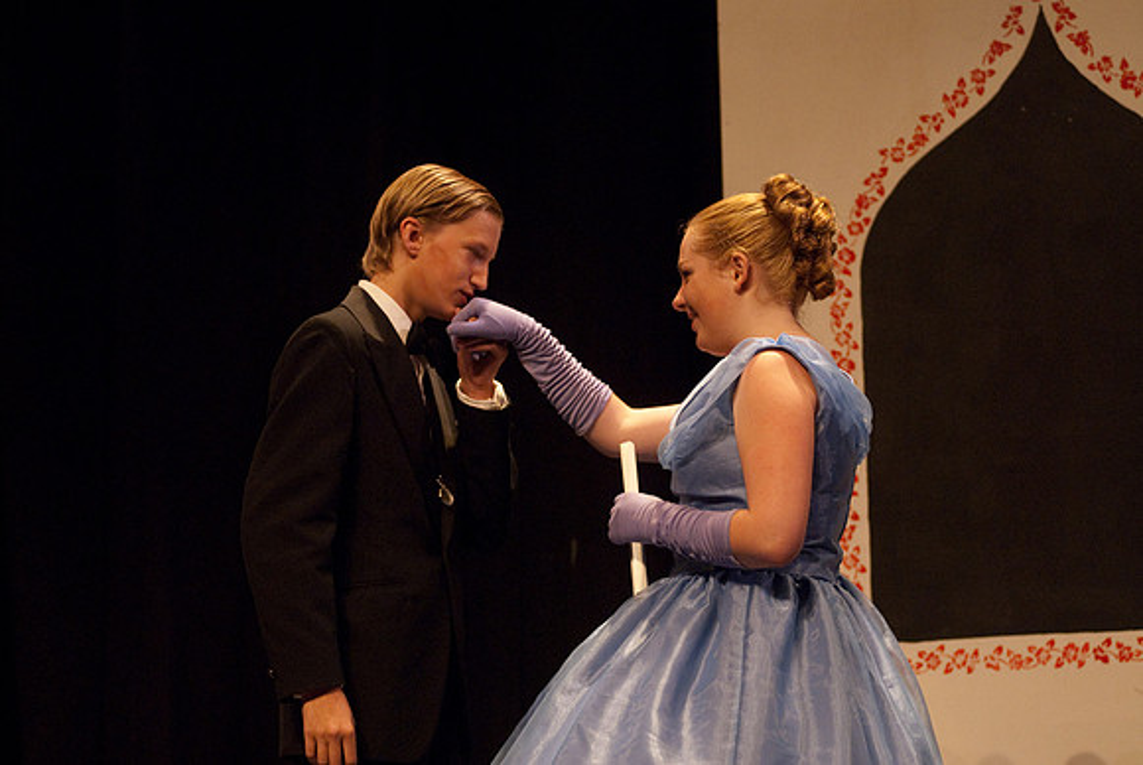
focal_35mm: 165
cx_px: 572
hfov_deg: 12.4
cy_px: 382
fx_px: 5244
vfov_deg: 8.3
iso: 1000
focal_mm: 110
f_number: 2.8
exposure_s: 1/160
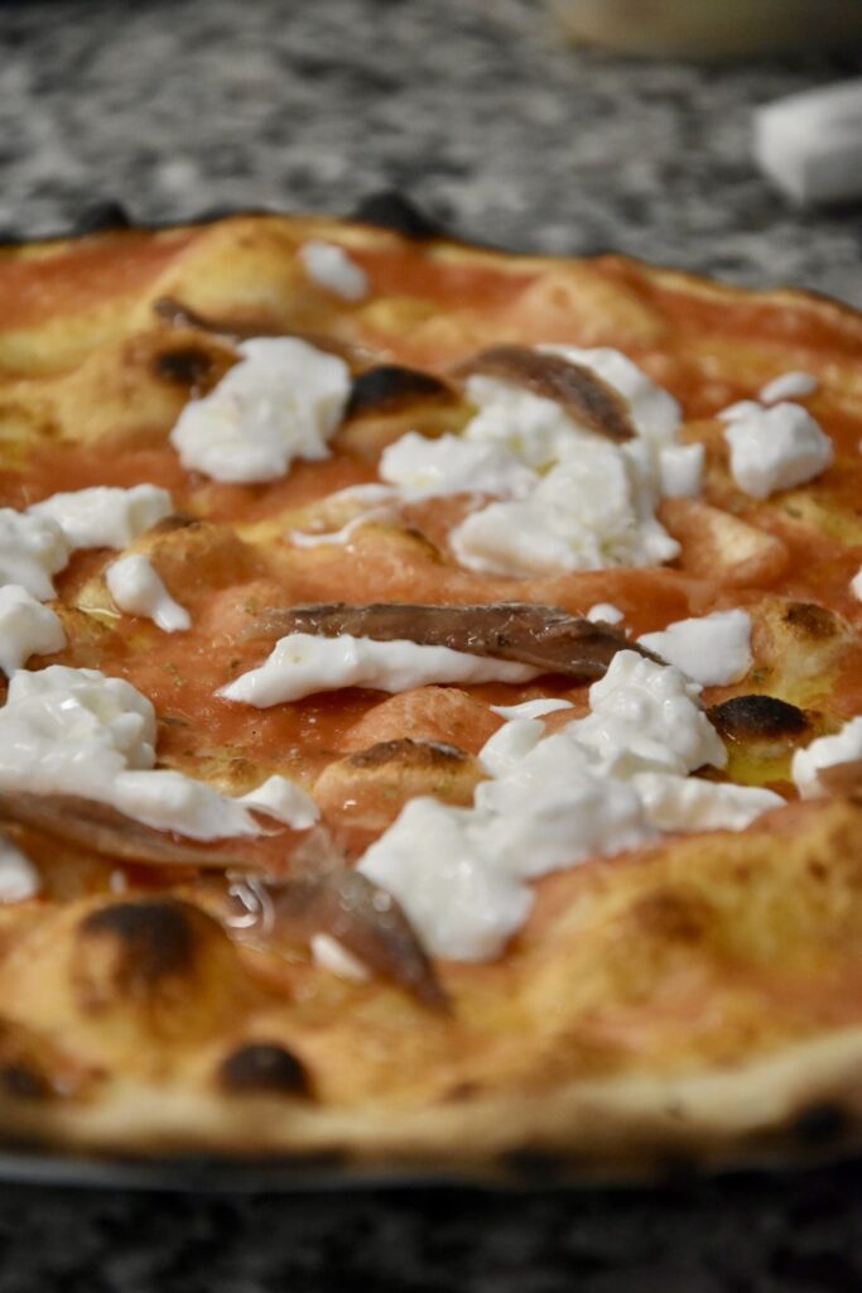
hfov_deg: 8.7
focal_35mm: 158
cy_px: 646
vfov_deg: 13.0
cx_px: 431
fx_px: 5655
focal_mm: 105
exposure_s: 1/125
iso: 2800
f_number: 5.6
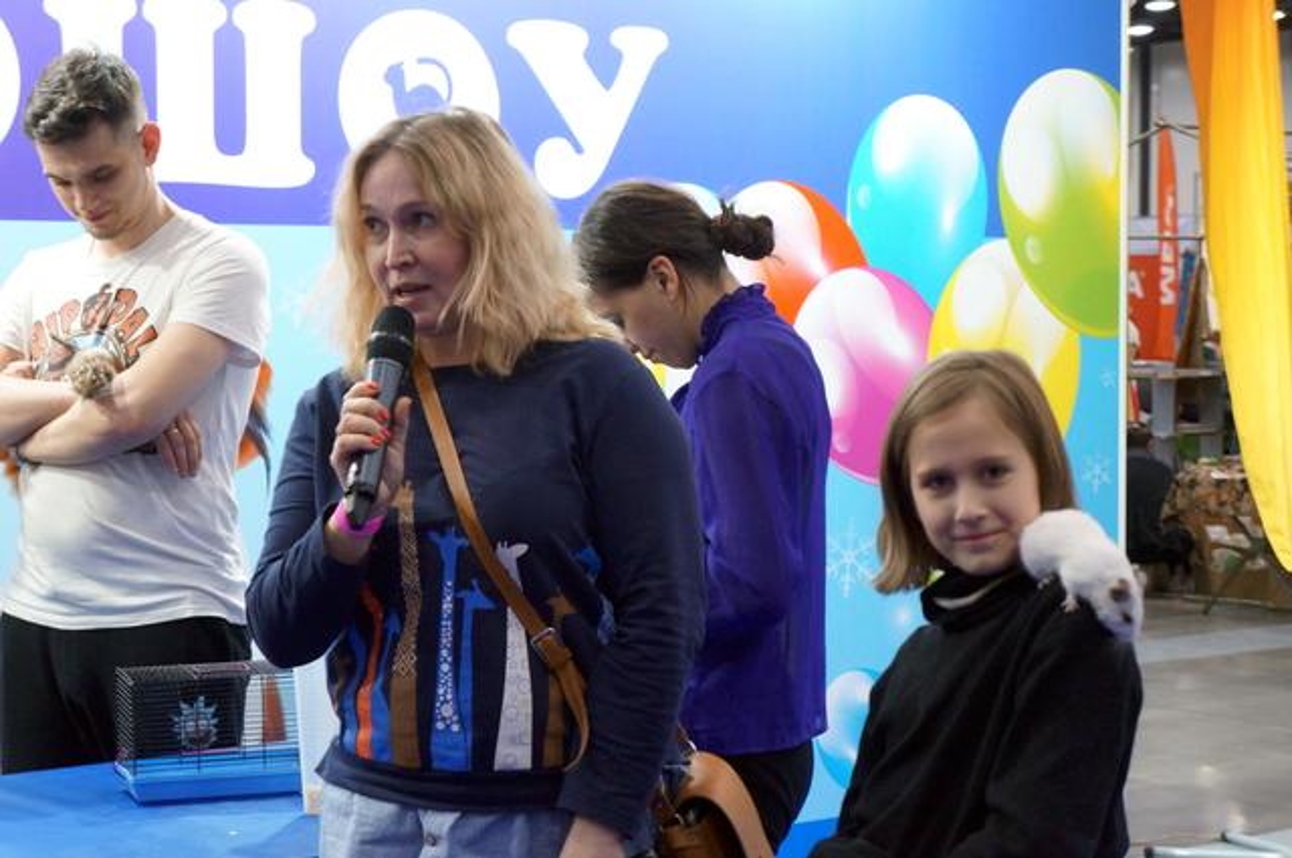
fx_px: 2742
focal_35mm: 76
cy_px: 429
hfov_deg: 26.5
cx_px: 646
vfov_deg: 17.8
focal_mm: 51
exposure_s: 1/40
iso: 3200
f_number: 5
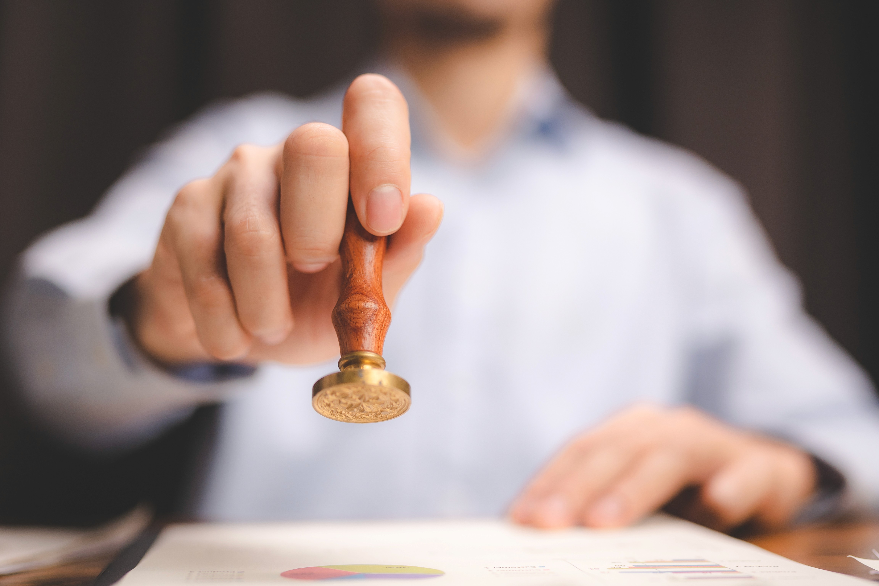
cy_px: 293
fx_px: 1270
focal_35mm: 52
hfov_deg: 38.2
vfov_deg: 26.0
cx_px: 440
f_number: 1.4
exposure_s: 1/125
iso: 200
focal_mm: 35
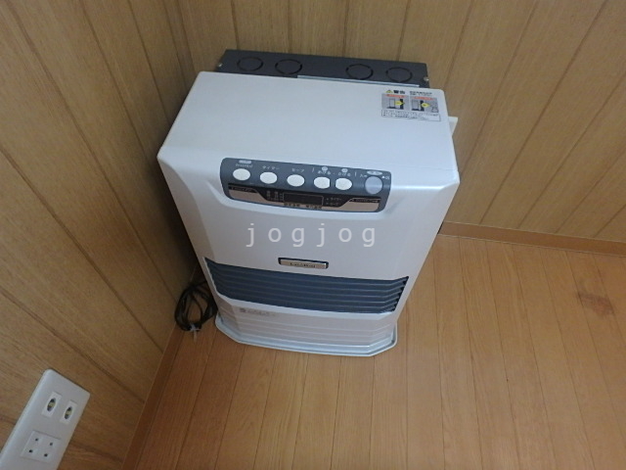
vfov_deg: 63.4
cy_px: 235
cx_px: 313
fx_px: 380
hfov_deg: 79.0
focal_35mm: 21
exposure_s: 1/30
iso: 500
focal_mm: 3.7
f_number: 3.5
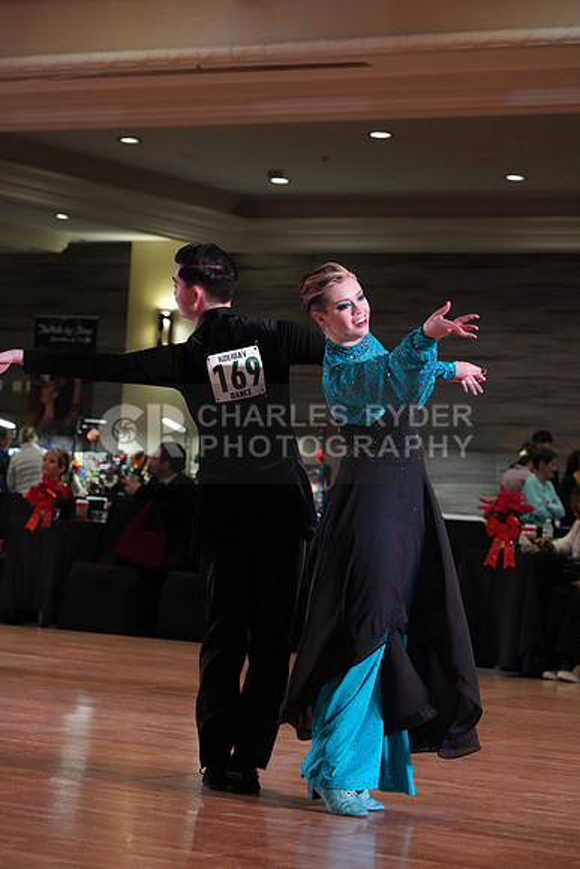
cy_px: 434
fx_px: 2439
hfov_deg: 13.6
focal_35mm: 101
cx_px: 290
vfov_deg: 20.2
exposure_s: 1/320
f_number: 5.6
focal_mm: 101
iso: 5000
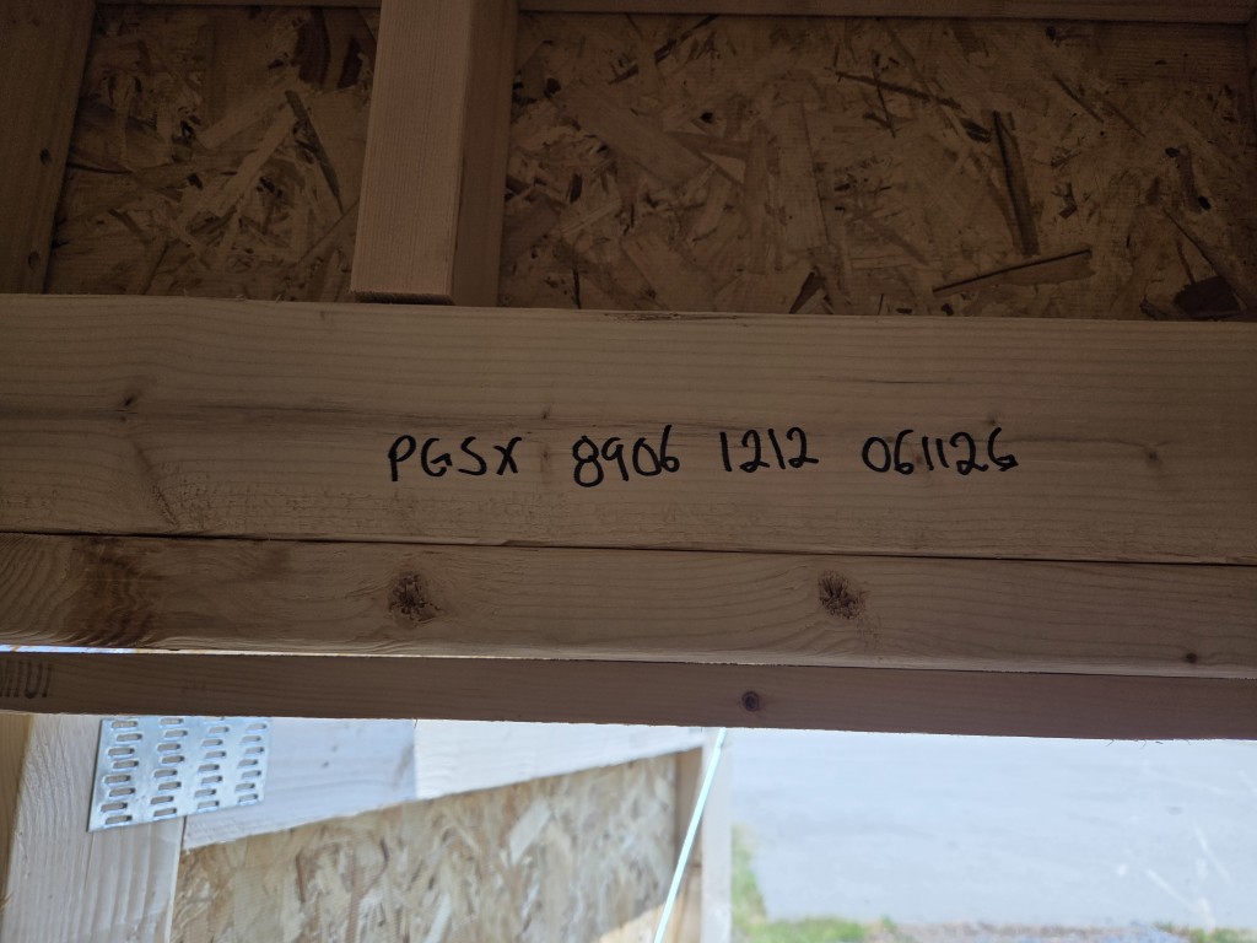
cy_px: 472
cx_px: 628
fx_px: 835
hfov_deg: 73.9
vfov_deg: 58.9
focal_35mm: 23
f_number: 1.8
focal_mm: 5.4
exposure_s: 1/1894
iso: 80
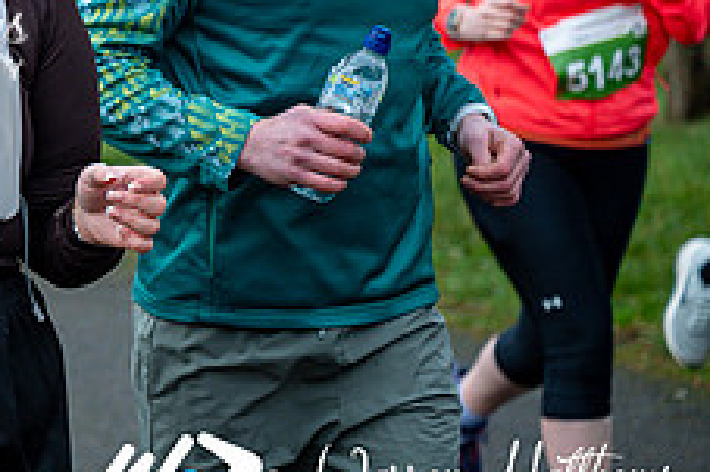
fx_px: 3528
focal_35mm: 179
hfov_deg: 11.2
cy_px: -27
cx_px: -185
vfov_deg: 7.6
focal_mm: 70
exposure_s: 1/1250
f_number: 2.8
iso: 500
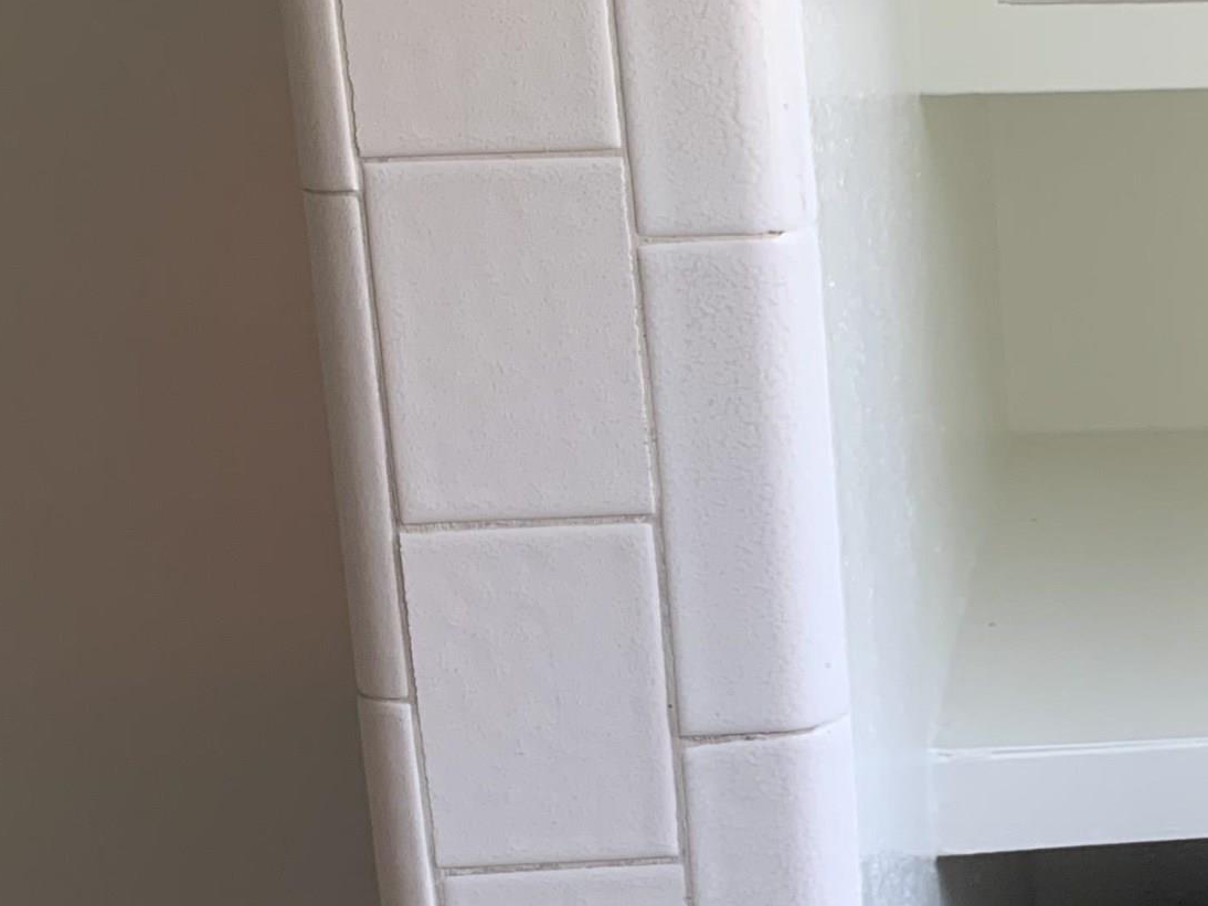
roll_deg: +0.6
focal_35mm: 73
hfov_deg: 24.7
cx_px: 1363
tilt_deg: -14.6
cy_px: 492
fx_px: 2548
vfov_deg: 20.2
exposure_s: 1/121
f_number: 1.8
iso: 50
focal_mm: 4.25
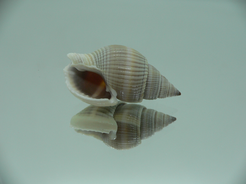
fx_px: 249
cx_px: 123
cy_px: 92
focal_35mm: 35
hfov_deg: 52.6
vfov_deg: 40.7
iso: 80
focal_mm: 4.6
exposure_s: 1/60
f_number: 2.8
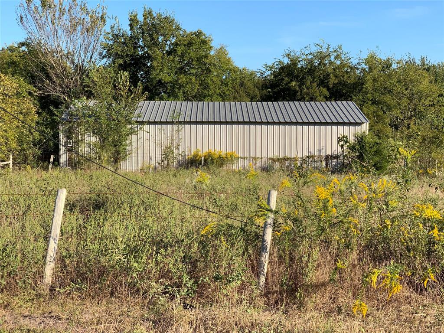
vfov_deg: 28.0
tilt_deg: -2.7
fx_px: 667
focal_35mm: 52
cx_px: 222
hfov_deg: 36.8
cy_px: 166
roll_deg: -0.9
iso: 16
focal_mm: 6
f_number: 2.4
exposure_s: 1/685
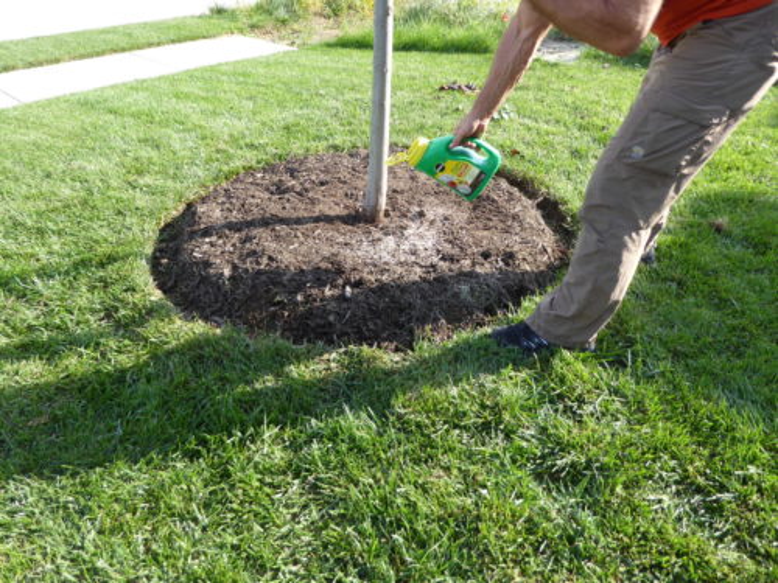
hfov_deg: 69.4
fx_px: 562
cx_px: 389
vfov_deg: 54.9
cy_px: 292
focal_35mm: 25
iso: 80
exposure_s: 1/200
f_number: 3.3
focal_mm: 4.3
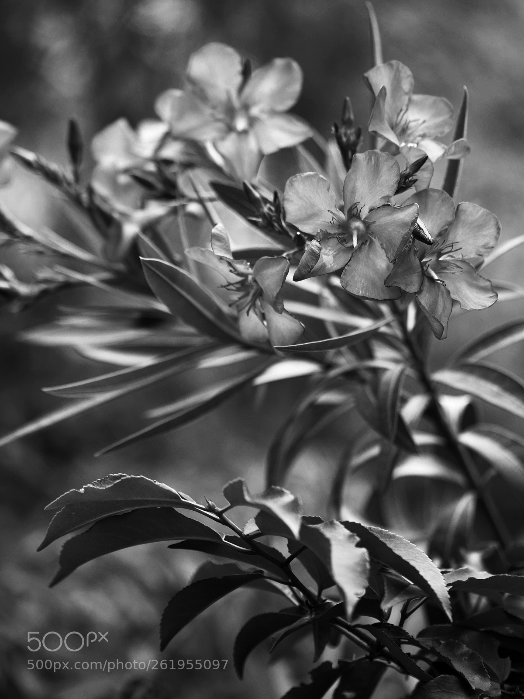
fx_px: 3229
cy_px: 350
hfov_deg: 9.3
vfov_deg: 12.3
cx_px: 262
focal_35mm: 160
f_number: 2.8
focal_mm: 80
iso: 100
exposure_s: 1/50
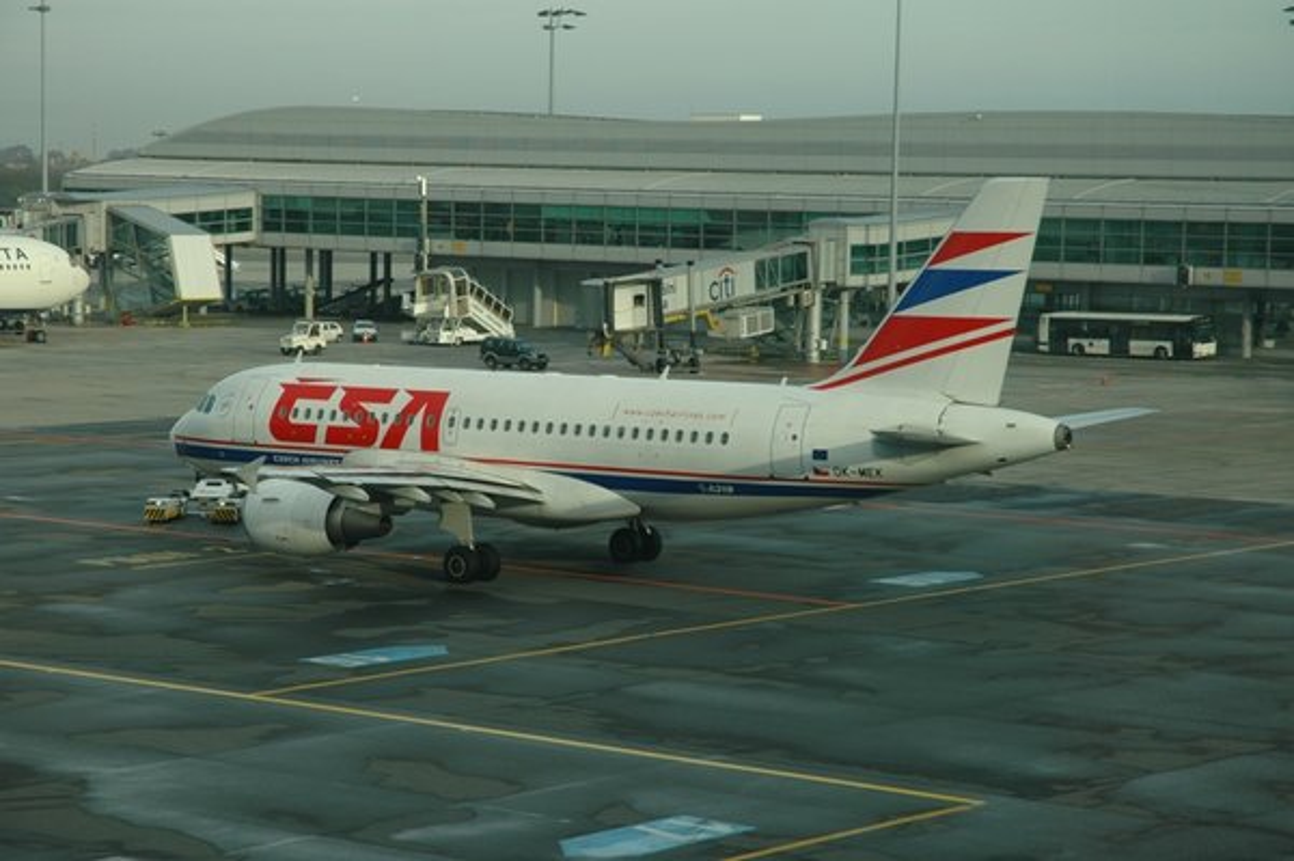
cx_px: 647
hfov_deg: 21.9
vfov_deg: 14.7
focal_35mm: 93
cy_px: 430
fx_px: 3340
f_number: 7.1
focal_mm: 62
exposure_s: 1/200
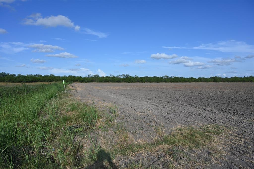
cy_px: 84
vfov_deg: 53.1
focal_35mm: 24
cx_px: 127
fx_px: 169
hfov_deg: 73.8
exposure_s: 1/400
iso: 100
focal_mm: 24
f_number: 7.1
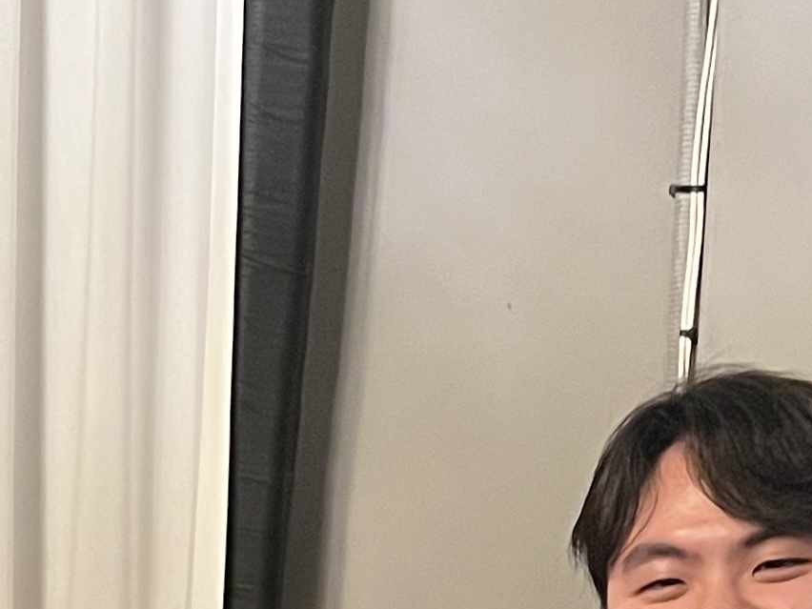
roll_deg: +0.7
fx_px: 2885
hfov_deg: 15.5
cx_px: -137
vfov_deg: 11.4
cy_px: 997
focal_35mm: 123
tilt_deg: -9.5
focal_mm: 5.7
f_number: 1.5
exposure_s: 1/30
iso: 640
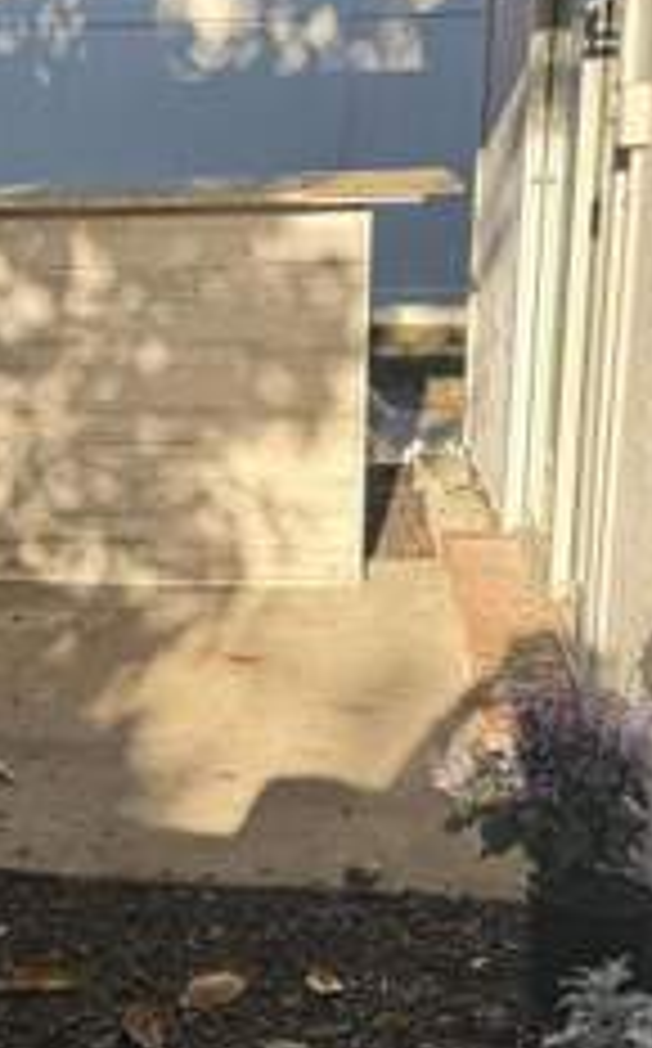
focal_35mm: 70
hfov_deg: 17.5
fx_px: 1996
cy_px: 436
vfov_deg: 29.4
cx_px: -166
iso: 100
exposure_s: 1/909
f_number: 1.78
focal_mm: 6.76
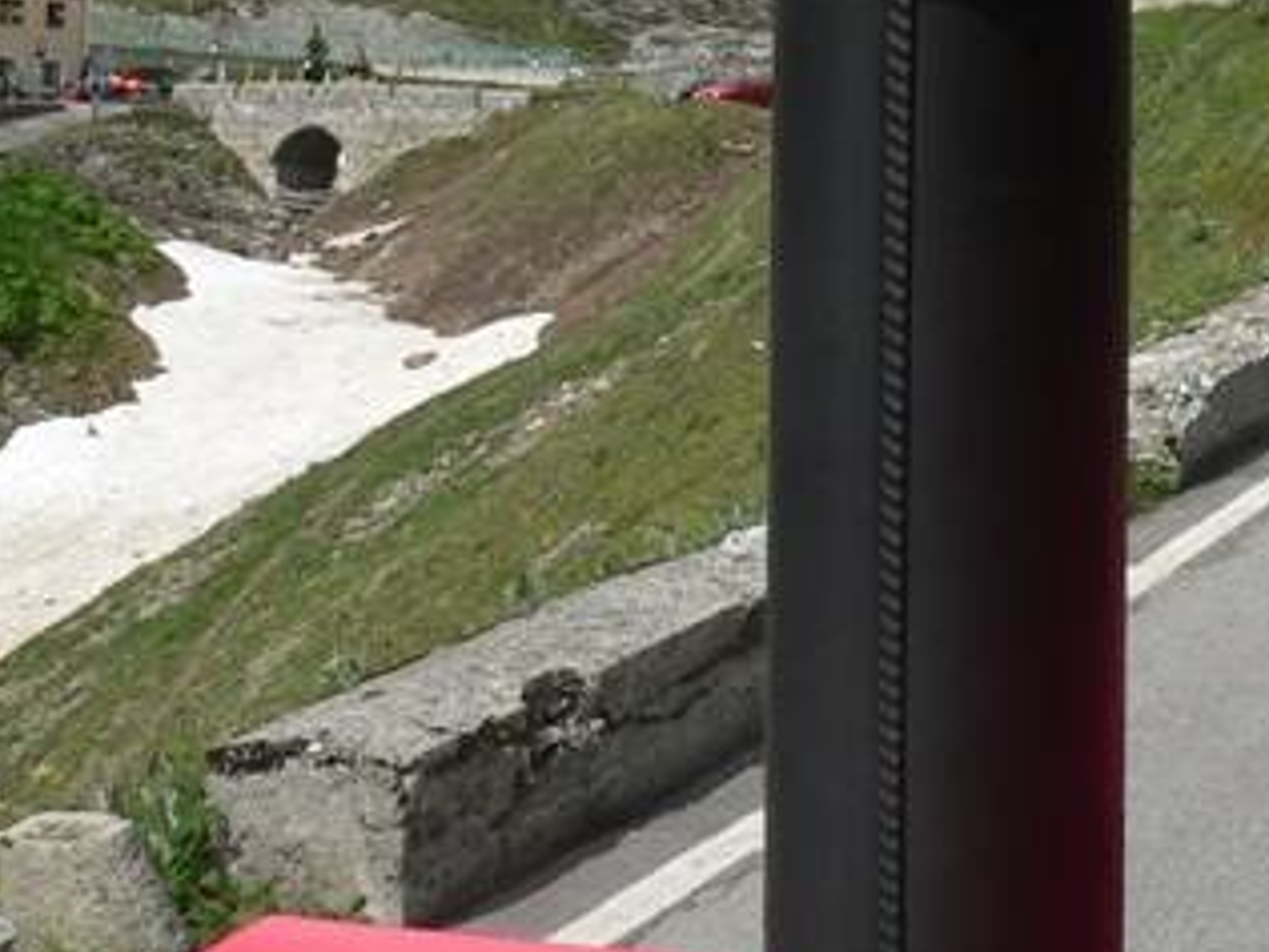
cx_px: 1586
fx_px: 3336
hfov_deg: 20.0
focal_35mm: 91
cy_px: -36
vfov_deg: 15.9
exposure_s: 1/500
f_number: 5.2
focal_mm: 6
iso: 80
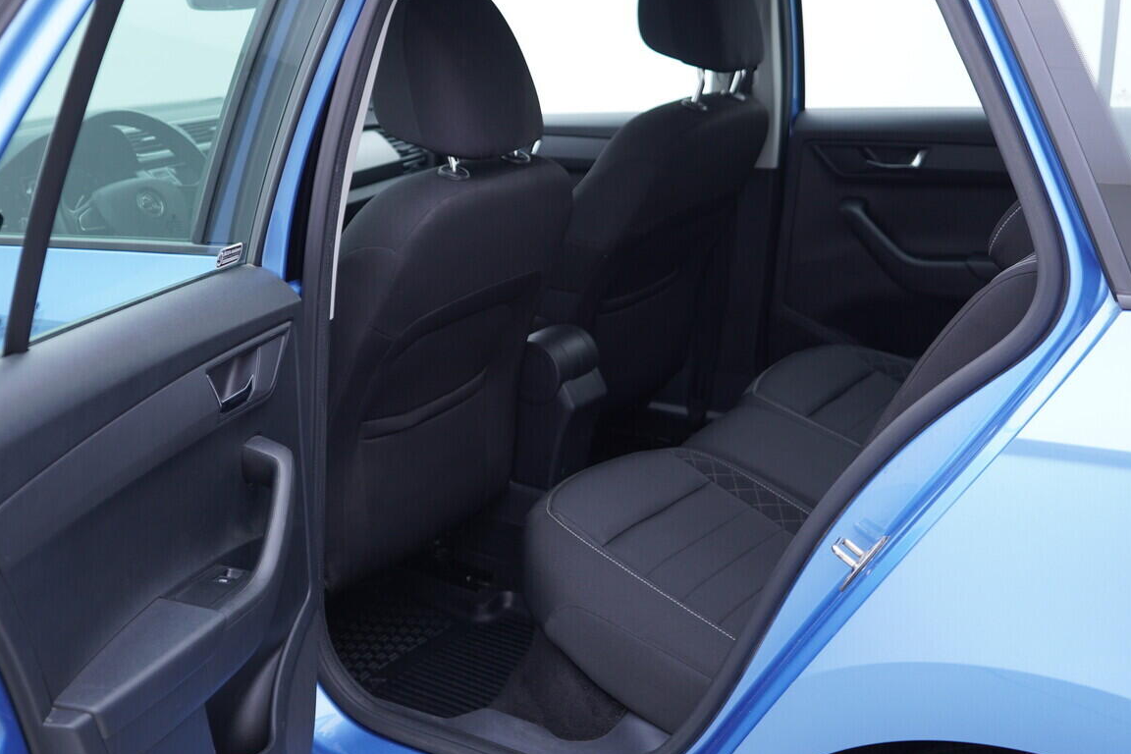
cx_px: 482
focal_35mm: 45
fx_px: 1414
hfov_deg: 43.5
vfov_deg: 29.8
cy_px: 334
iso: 160
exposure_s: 1/40
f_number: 2.8
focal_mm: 24
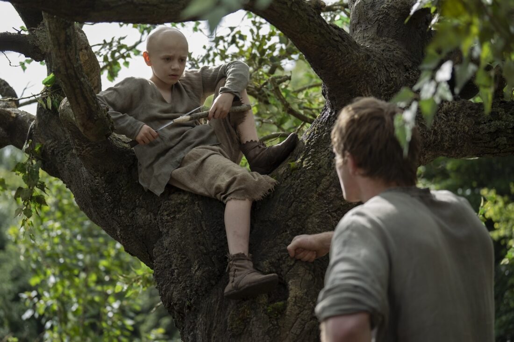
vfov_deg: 19.5
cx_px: 257
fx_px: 999
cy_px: 171
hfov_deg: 28.8
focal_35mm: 70
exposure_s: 1/800
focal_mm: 70
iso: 200
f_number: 2.8
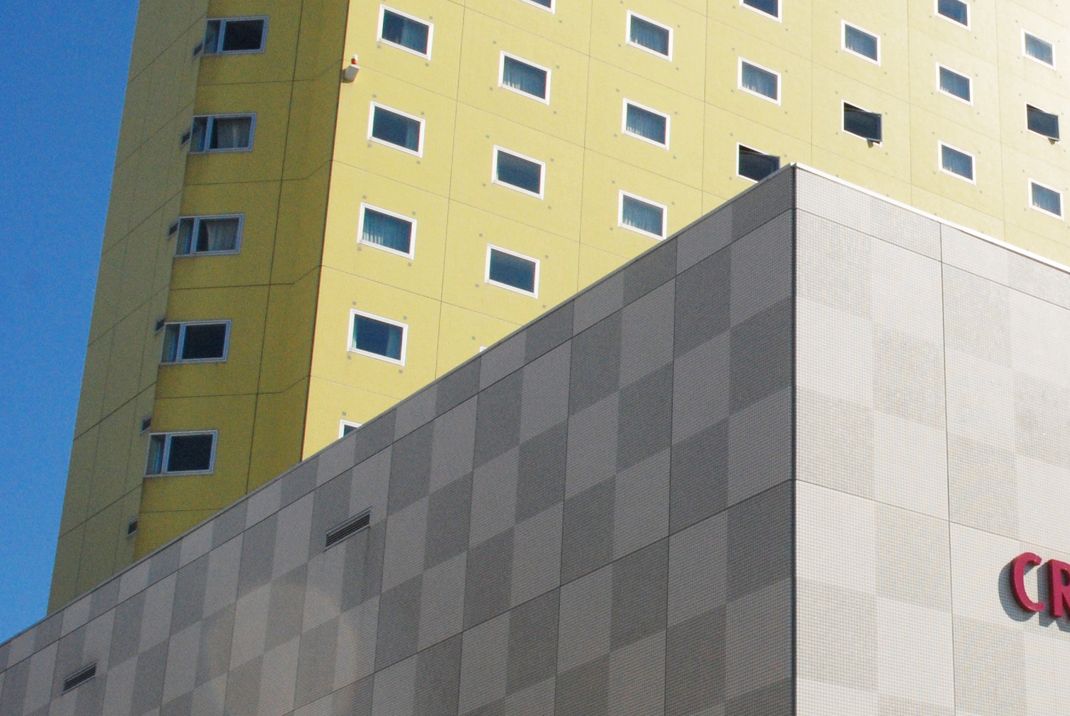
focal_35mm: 79
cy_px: 302
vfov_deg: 17.3
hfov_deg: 24.3
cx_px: 1107
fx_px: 2351
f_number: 13
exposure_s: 1/640
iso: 400
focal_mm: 24
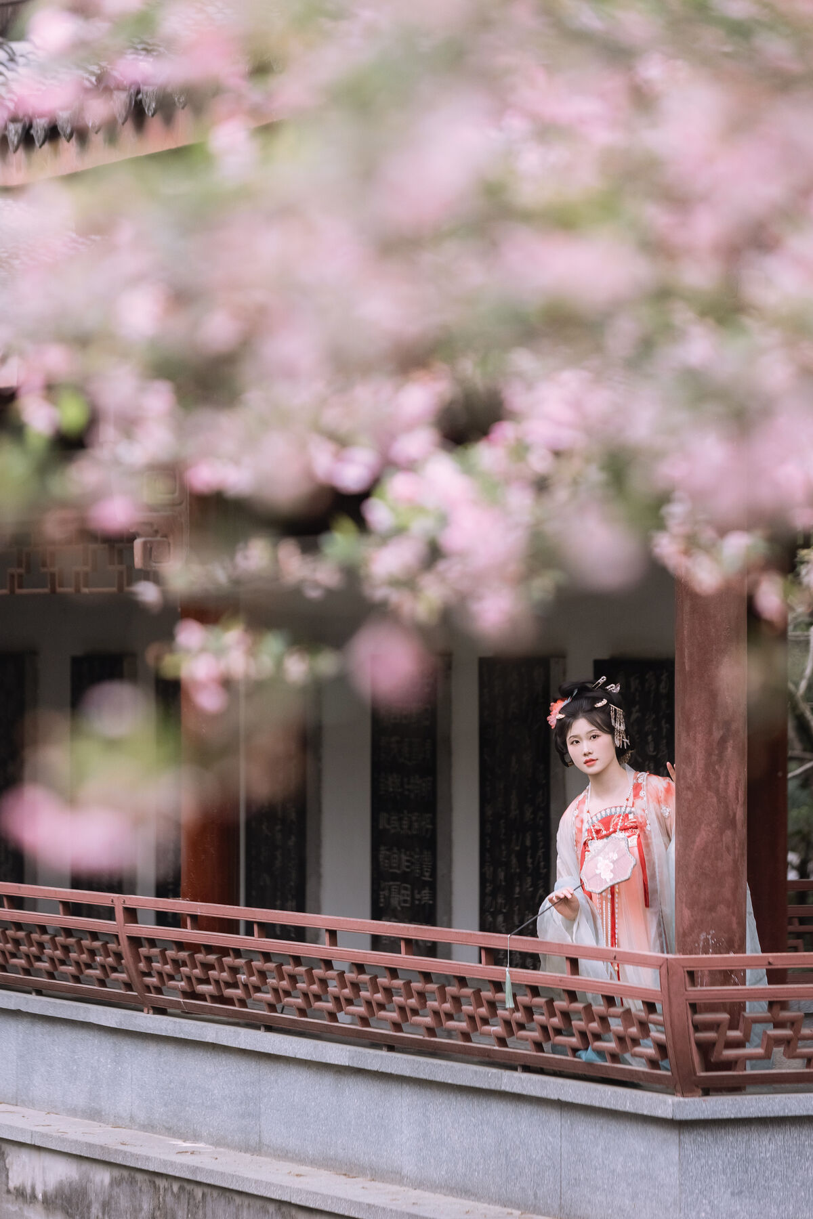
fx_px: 5250
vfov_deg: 13.2
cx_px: 406
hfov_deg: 8.9
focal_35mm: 155
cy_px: 610
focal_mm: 155
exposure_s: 1/400
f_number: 3.2
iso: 500
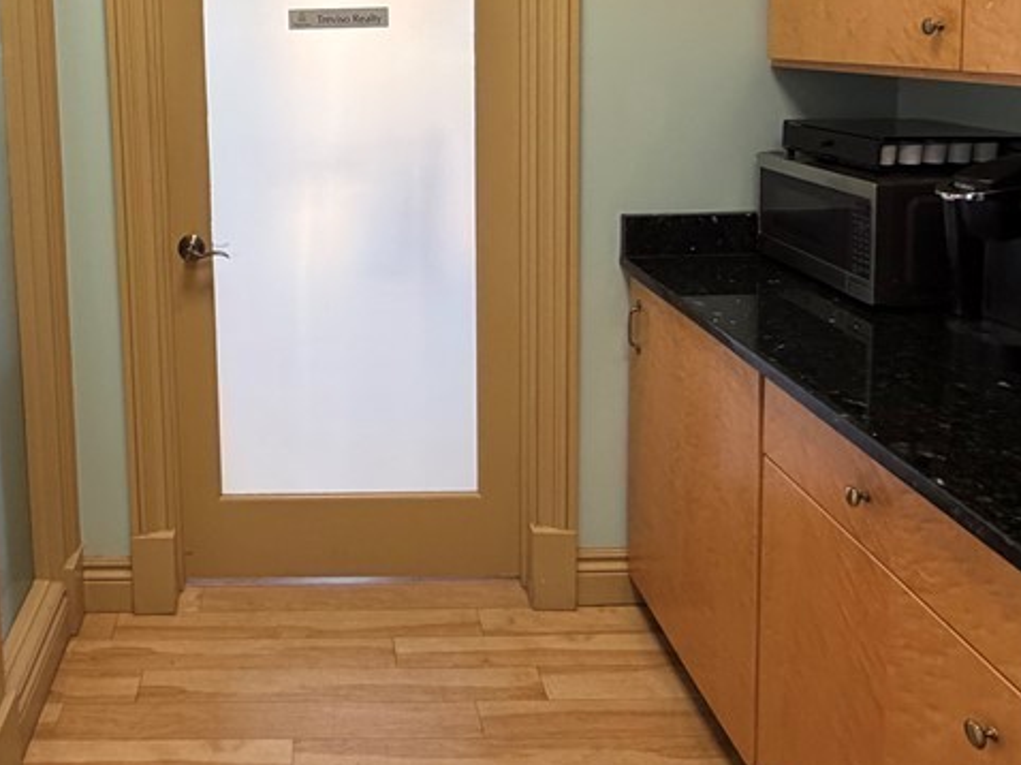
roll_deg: +2.0
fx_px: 884
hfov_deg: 57.7
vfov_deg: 43.6
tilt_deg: -6.3
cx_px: 288
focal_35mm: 30
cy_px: 111
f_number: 2.2
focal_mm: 2.22
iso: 250
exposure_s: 1/120
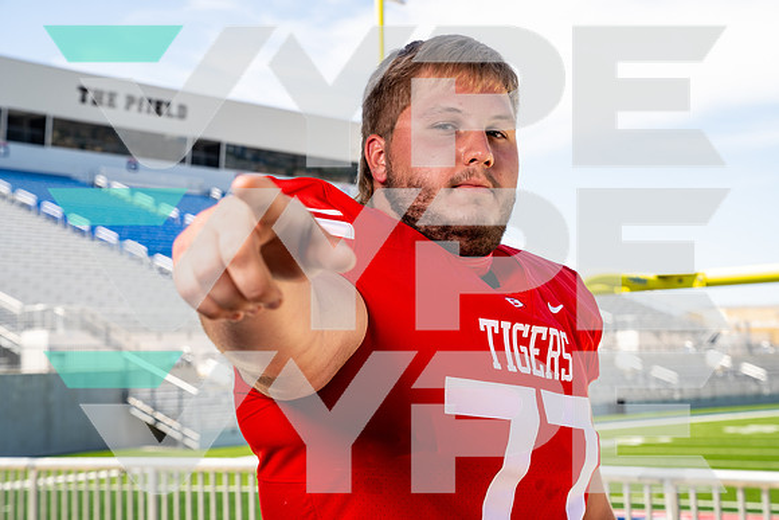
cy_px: 260
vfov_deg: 21.3
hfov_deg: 31.4
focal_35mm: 64
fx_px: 1385
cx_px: 390
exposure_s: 1/125
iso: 100
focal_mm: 64
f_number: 8
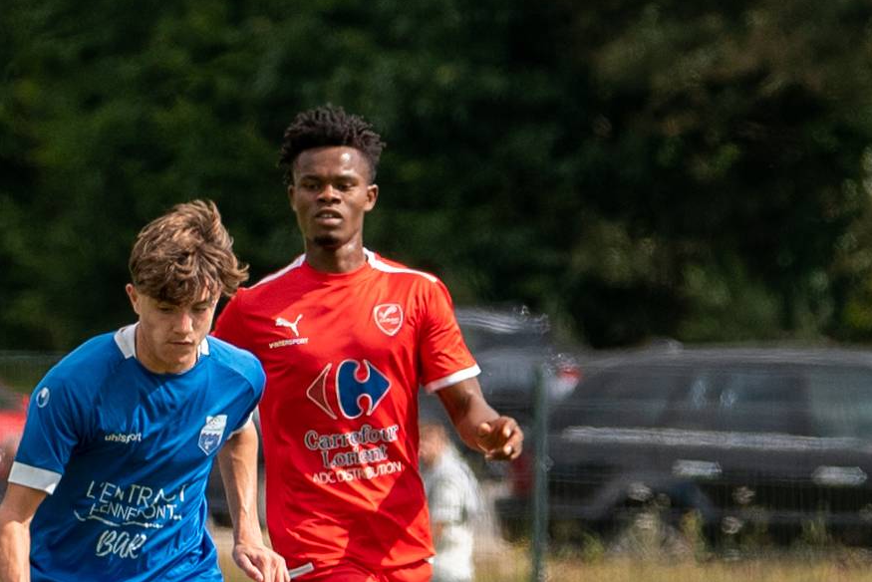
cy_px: 162
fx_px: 21661
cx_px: 119
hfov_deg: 2.3
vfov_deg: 1.5
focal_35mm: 894
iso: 200
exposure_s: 1/4000
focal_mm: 130
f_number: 2.8
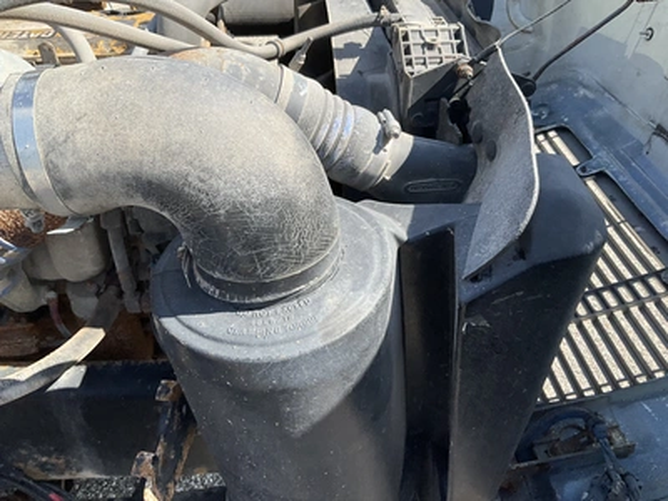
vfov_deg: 48.2
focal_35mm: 29
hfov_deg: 61.7
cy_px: 250
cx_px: 334
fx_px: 560
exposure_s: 1/709
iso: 25
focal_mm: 3
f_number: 1.8
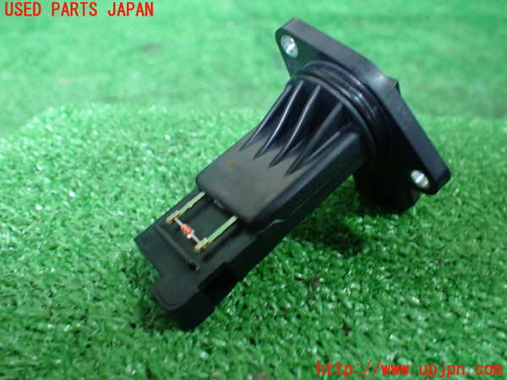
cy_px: 190
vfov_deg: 46.8
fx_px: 439
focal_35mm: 30
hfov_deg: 60.0
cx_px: 254
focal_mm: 5.4
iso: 800
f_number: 2.3
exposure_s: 1/30
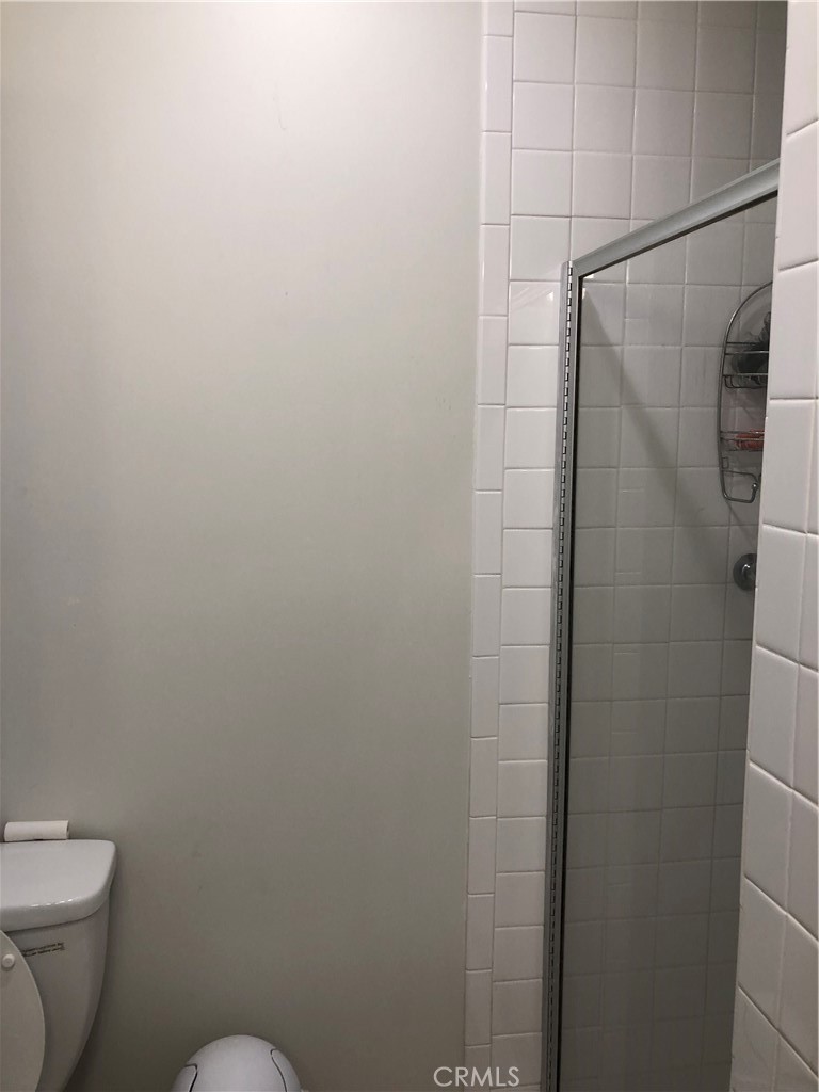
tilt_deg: -6.2
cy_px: 546
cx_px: 410
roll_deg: -0.5
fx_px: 883
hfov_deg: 49.7
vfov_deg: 63.4
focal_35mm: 28
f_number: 1.8
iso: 25
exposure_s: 1/40
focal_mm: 4
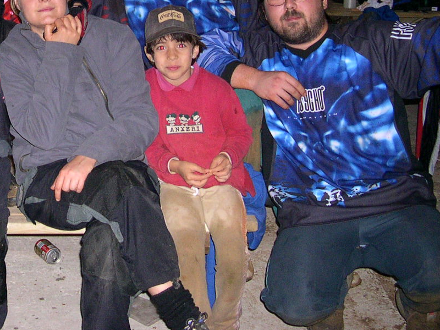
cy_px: 8
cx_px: 47
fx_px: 966
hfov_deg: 24.9
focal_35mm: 76
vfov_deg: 18.9
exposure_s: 1/60
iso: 400
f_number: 2.8
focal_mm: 8
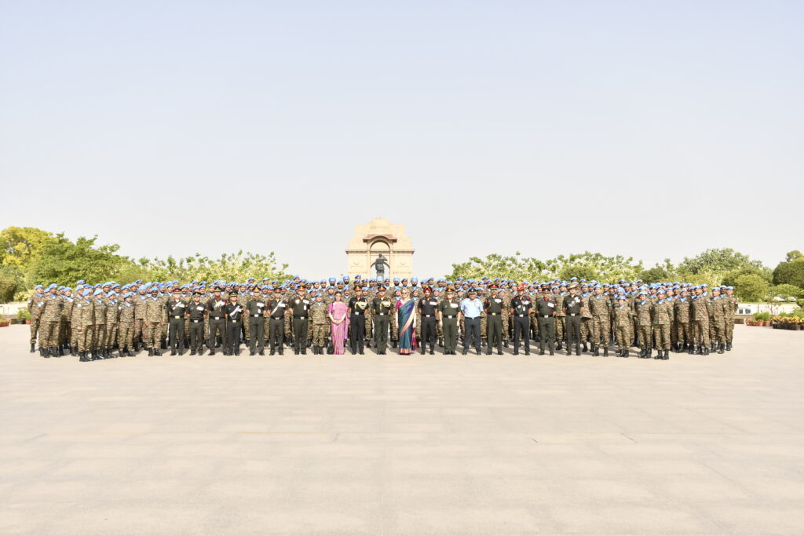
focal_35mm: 30
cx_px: 402
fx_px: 670
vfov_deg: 43.6
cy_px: 268
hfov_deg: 61.9
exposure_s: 1/640
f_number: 5.6
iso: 200
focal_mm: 20
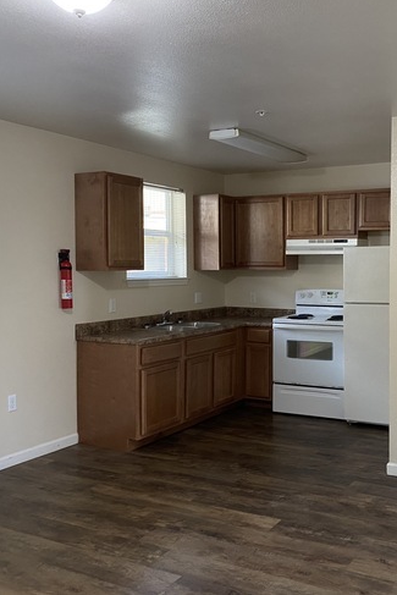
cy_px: 291
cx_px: 288
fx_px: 612
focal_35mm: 37
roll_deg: -1.1
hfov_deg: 35.3
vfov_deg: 51.9
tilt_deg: -1.3
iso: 320
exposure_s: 1/60
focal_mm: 4.25
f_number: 1.8
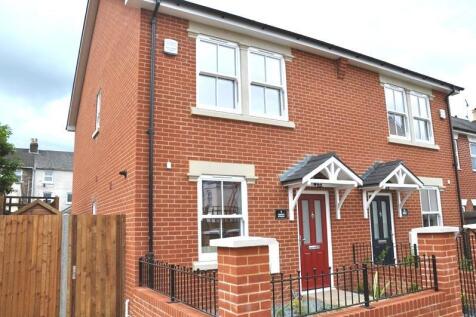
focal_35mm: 27
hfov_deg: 67.4
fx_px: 357
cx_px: 238
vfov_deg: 47.9
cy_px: 158
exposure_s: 1/320
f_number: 9
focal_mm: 18
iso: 200
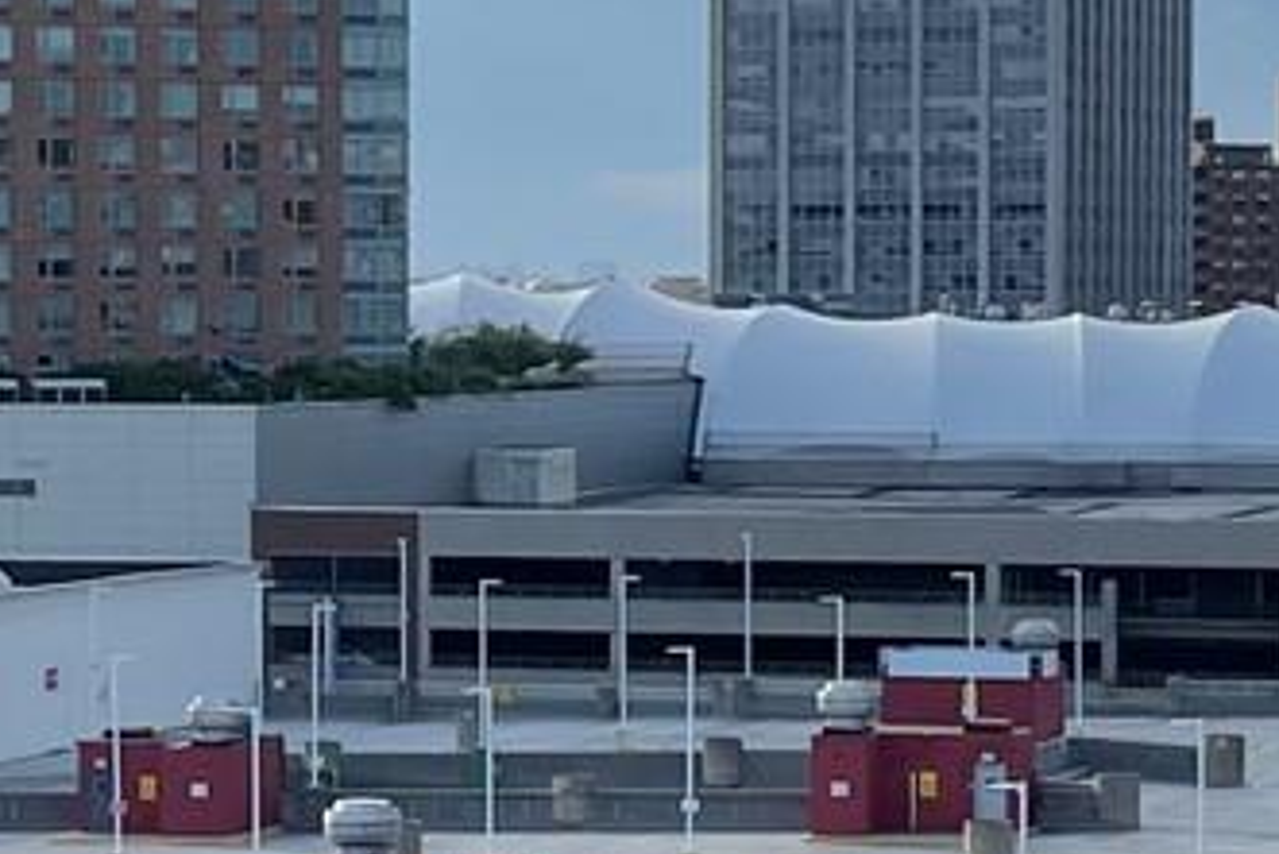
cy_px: 541
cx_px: 367
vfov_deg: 8.5
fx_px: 5722
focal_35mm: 161
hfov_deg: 12.7
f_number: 1.6
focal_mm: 5.1
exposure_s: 1/3003
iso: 32
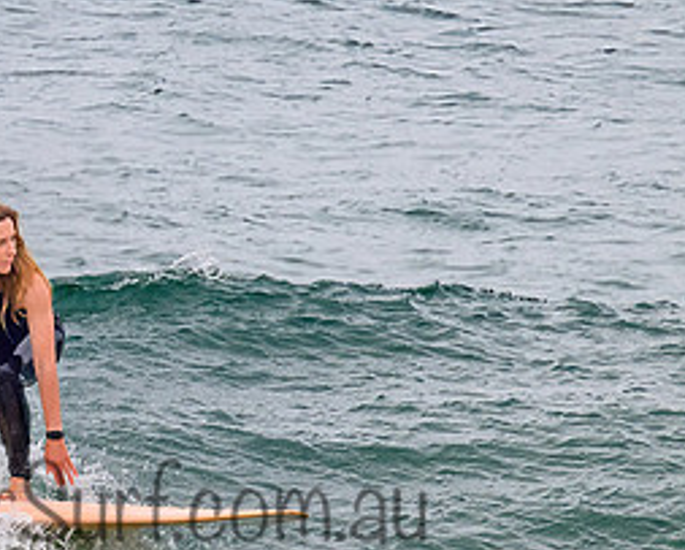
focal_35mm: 2155
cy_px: 346
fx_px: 43740
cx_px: 39
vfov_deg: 0.7
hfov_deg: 0.9
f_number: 11
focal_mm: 800
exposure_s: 1/2000
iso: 1000
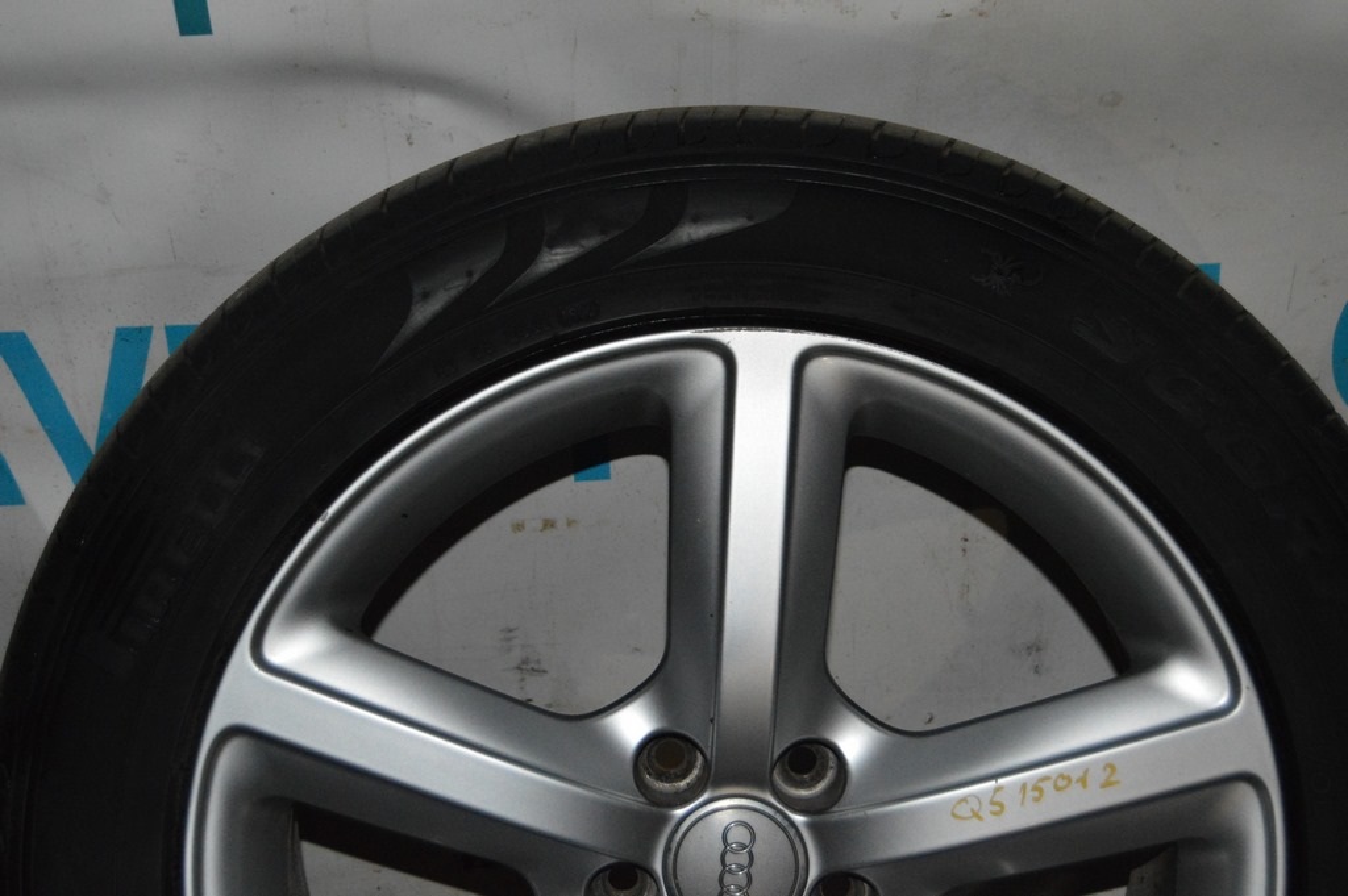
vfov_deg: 21.5
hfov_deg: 31.9
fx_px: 2357
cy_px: 448
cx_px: 674
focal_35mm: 63
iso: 3200
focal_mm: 42
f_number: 5
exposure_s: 1/60
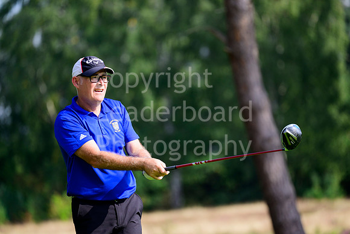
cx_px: 175
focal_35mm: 330
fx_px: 3209
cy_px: 117
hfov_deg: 6.2
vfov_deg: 4.2
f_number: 5.6
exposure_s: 1/1600
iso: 500
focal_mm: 330
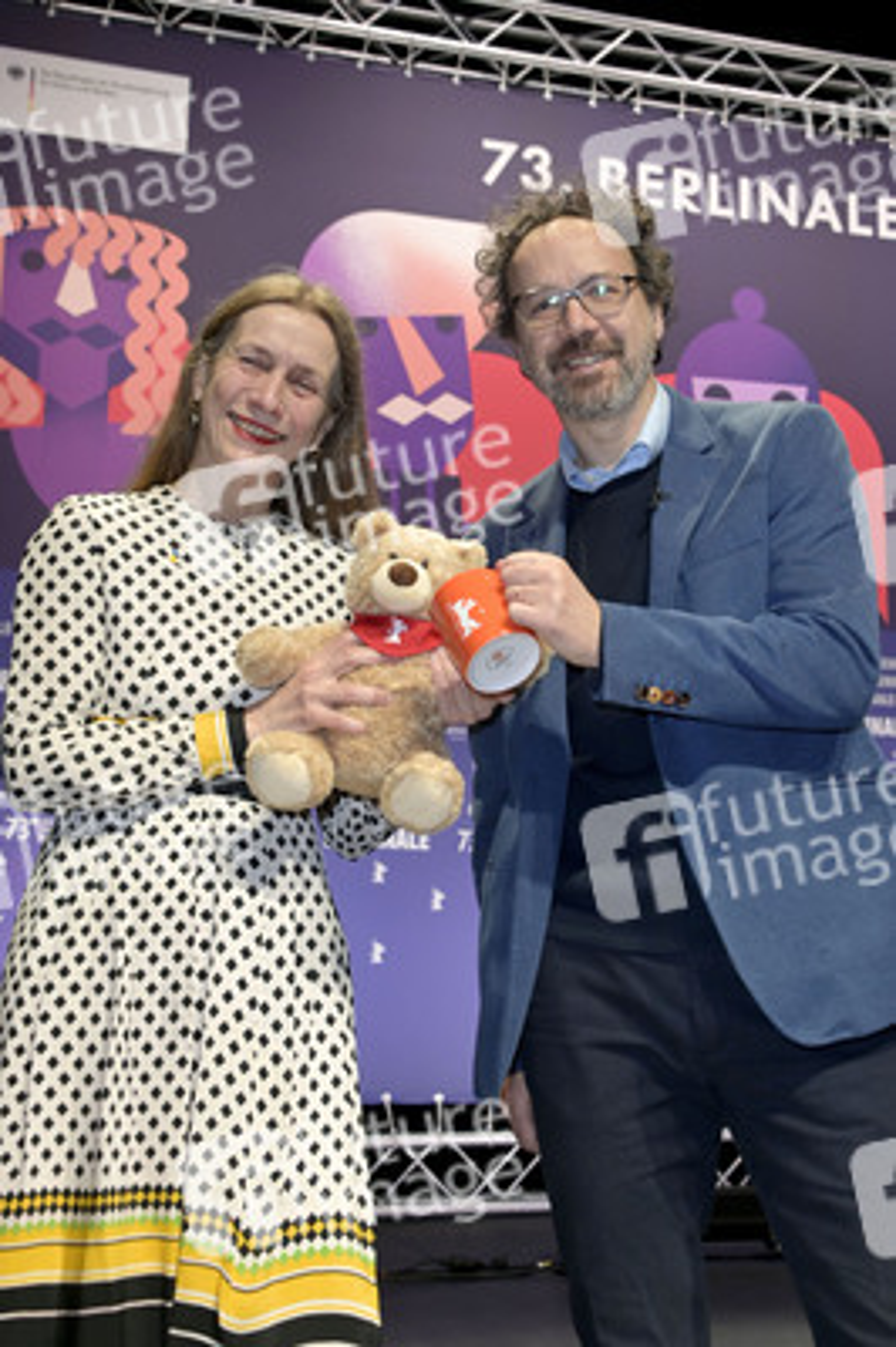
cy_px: 674
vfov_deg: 46.4
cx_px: 448
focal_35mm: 42
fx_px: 1571
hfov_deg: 31.8
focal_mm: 42
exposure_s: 1/100
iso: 2000
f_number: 5.6
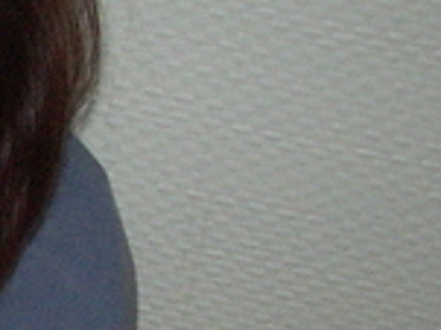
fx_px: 2126
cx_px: -534
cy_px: 234
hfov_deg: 10.5
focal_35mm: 167
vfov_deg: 8.9
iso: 200
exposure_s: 1/40
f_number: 2.6
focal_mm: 5.8
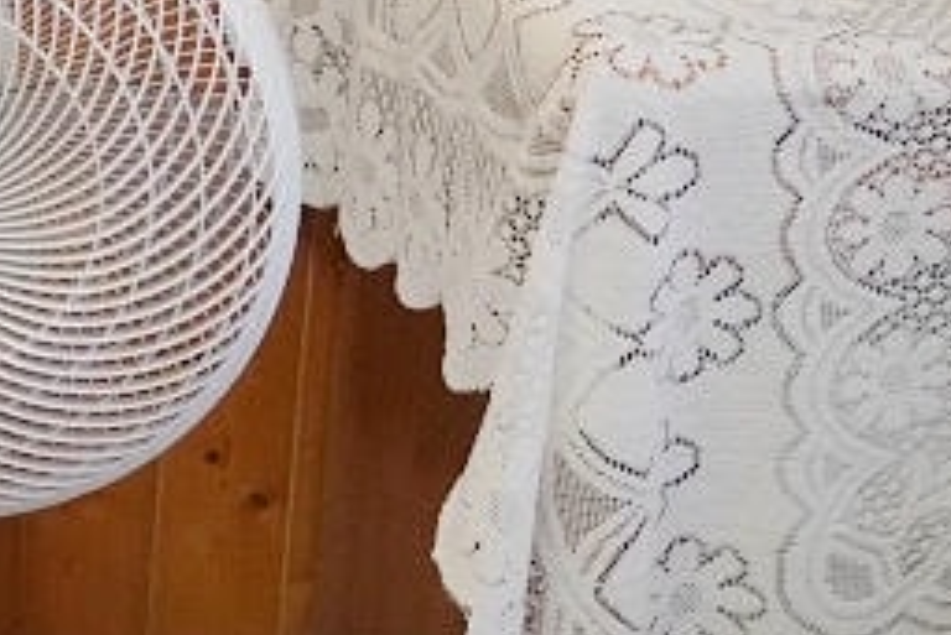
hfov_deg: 13.7
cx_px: -836
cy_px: -724
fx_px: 3462
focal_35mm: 131
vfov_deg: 9.6
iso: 5000
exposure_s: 1/160
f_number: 2.8
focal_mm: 28
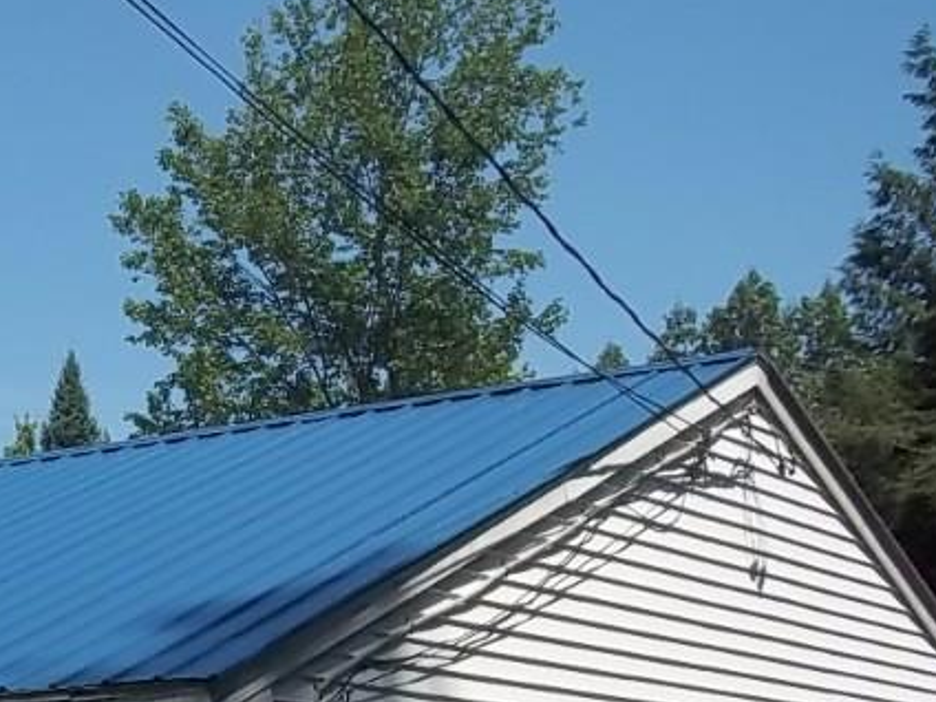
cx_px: -57
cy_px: 671
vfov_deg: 16.7
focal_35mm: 87
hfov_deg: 21.5
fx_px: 2352
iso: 80
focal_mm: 6.5
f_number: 8
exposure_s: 1/250
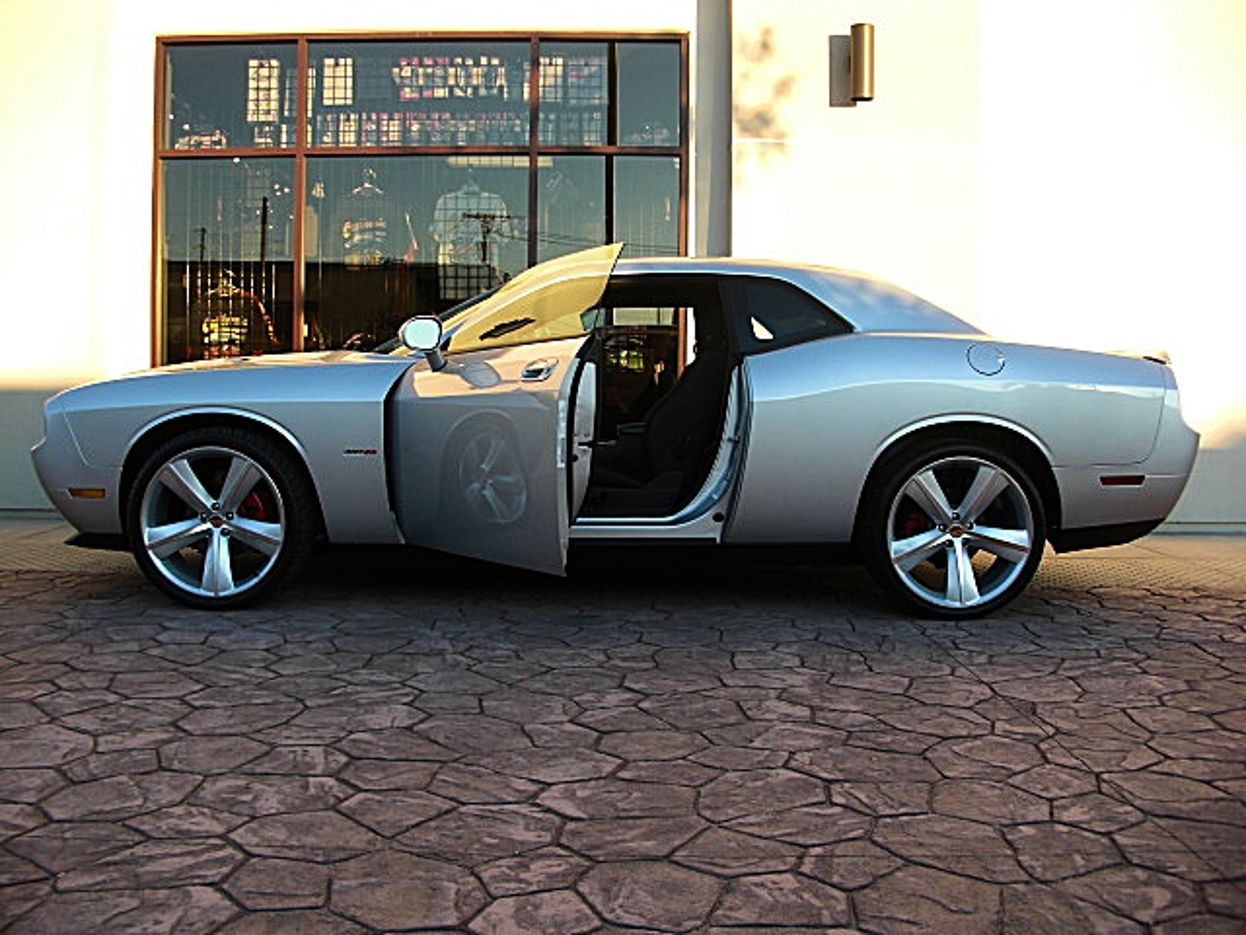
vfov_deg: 39.7
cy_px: 468
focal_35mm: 36
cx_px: 623
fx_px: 1296
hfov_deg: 51.4
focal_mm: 6.3
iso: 50
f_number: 2.8
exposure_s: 1/125
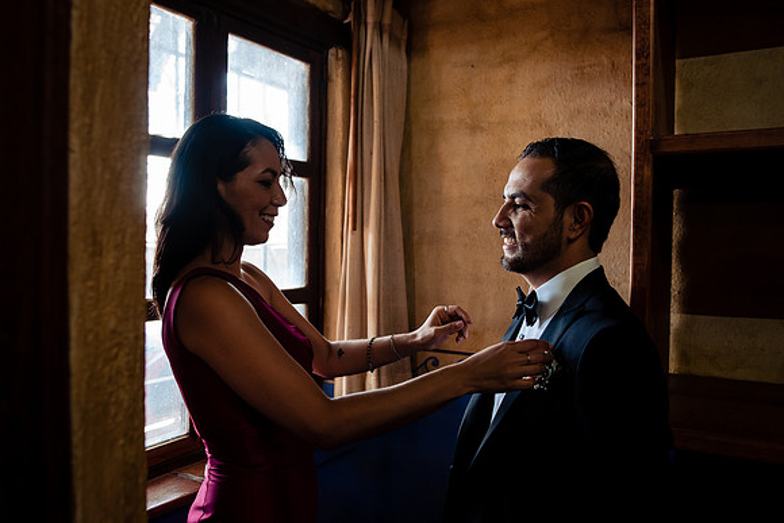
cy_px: 264
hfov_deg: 63.6
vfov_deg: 45.4
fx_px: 625
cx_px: 315
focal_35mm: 29
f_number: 3.5
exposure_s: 1/100
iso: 800
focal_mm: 24
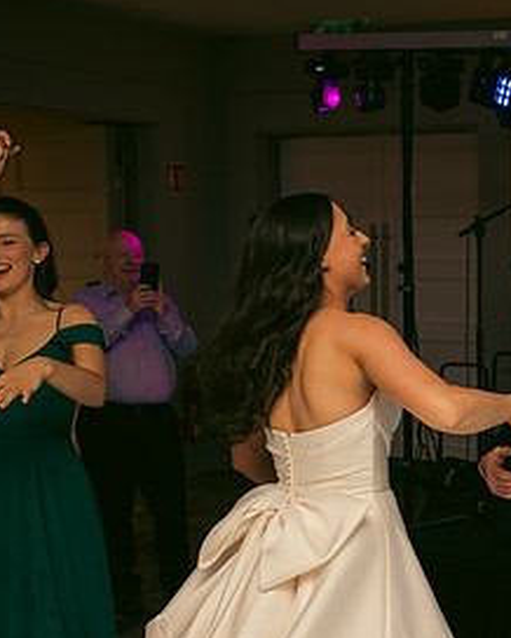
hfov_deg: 21.3
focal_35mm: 68
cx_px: 577
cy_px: 391
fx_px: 1284
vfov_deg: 27.8
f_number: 3.5
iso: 800
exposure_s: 1/160
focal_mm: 34
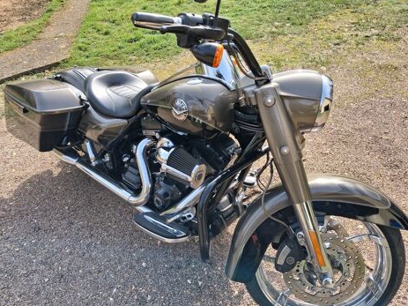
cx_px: 207
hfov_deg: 63.5
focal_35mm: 28
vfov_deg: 49.7
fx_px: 330
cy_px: 153
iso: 20
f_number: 1.8
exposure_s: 1/203
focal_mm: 4
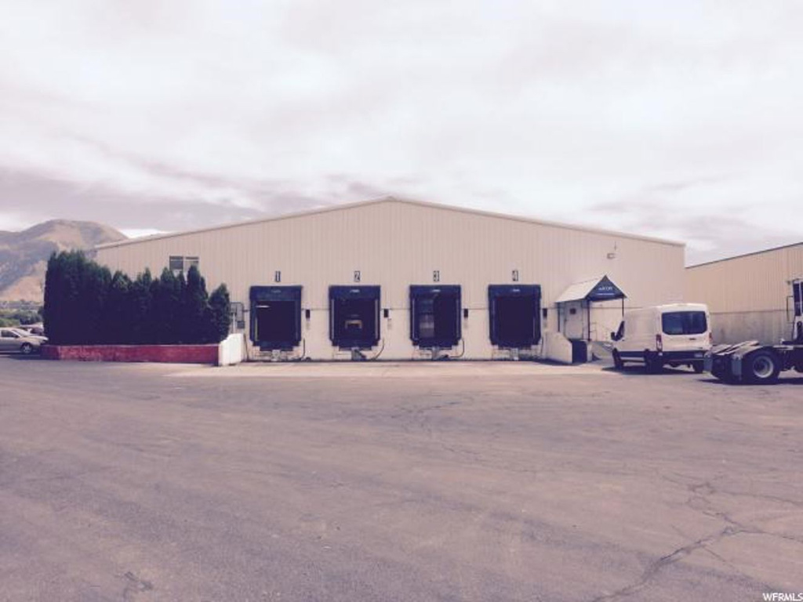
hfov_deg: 61.7
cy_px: 301
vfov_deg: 48.2
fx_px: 673
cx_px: 402
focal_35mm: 29
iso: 32
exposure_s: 1/3165
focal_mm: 4.15
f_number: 2.2
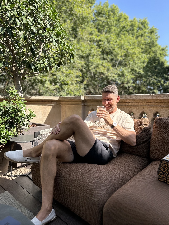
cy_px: 112
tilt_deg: -5.5
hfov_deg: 56.8
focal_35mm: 24
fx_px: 156
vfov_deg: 71.6
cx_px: 84
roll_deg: -1.2
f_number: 1.78
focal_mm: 6.86
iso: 80
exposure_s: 1/1639
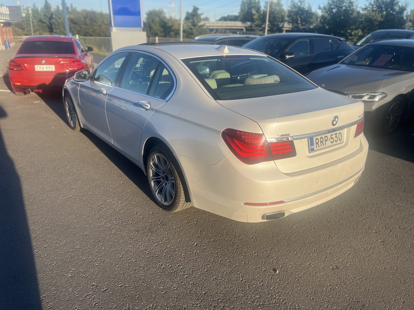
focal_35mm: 26
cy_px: 155
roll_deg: -0.2
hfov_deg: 67.3
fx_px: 311
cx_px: 207
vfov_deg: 53.1
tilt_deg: -22.4
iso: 50
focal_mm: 5.1
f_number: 1.6
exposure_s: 1/2358
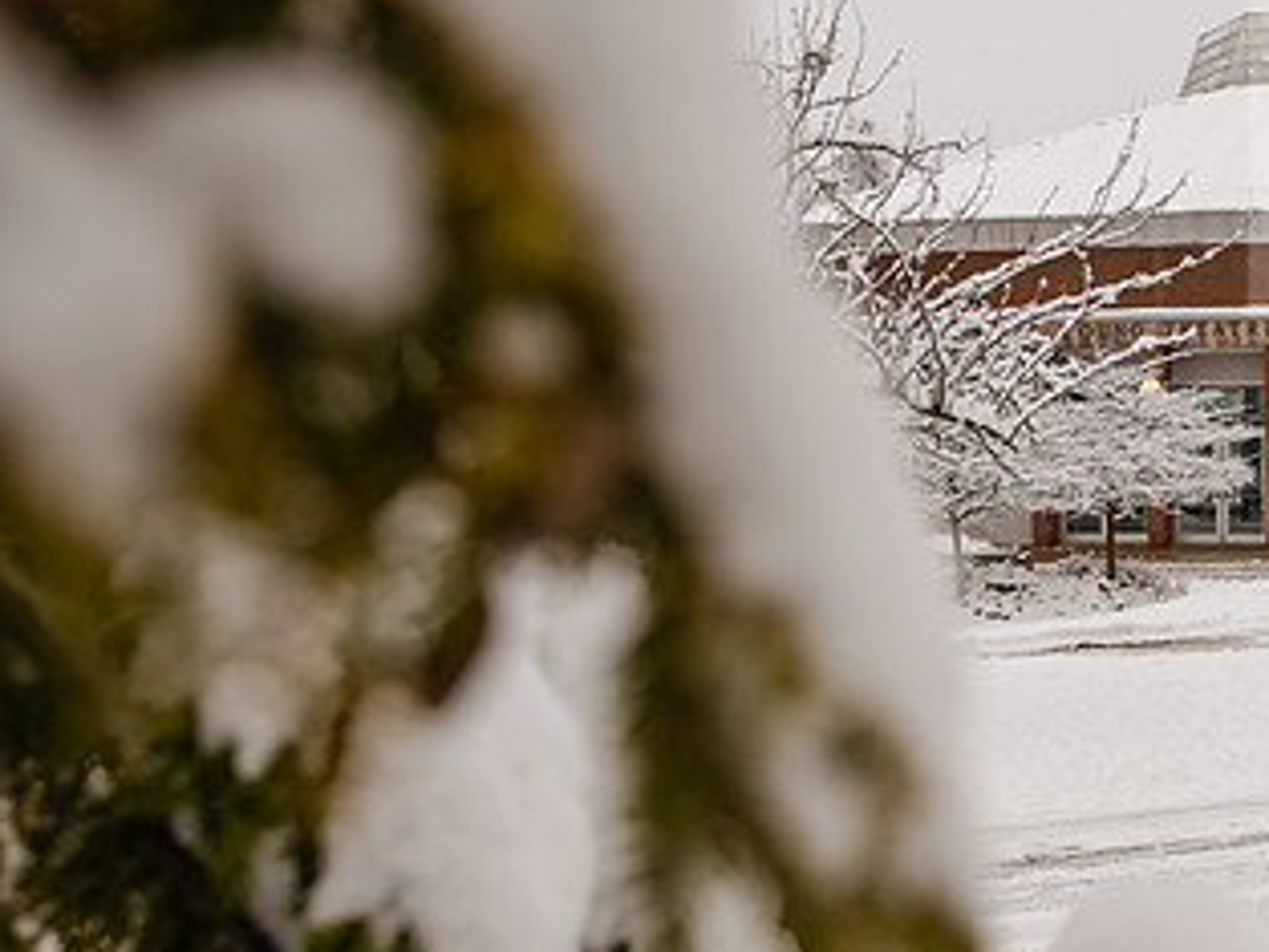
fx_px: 2090
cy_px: 468
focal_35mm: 57
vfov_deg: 25.7
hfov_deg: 32.2
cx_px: 1127
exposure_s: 1/500
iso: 200
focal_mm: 32
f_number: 5
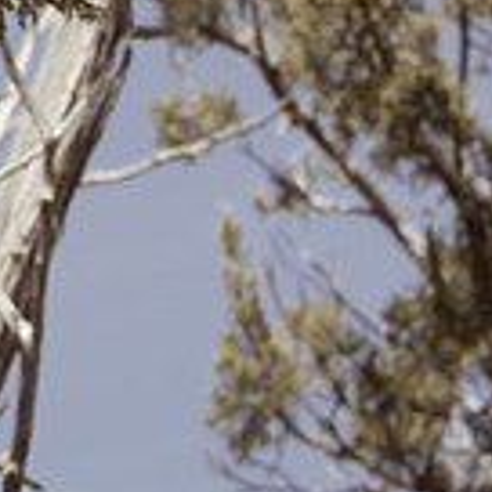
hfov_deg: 3.1
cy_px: 250
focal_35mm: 524
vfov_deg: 3.3
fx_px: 8426
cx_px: -2337
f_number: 10
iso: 200
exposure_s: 1/400
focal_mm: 35
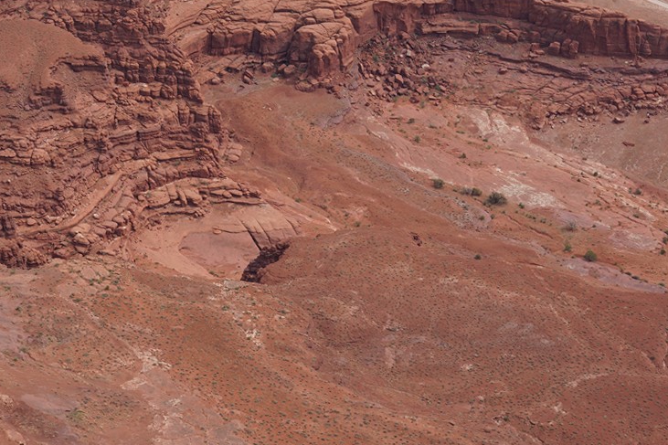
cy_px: -130
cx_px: -51
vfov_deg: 12.7
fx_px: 1929
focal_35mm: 104
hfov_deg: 18.9
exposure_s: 1/100
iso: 100
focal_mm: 38
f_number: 13
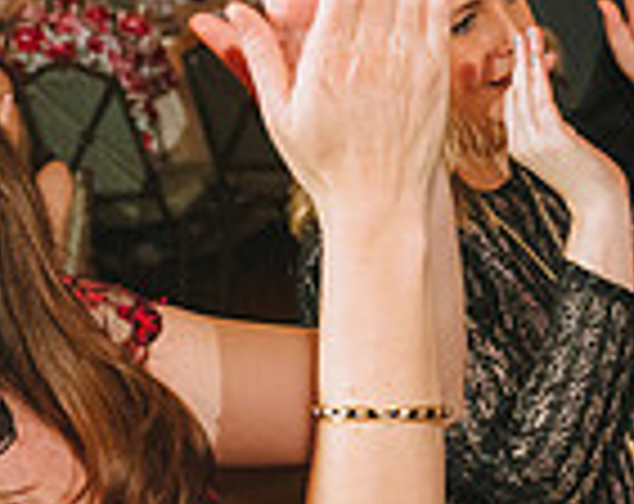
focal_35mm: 93
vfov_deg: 16.4
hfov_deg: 20.6
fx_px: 1740
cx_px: 306
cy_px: 389
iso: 2500
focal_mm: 24
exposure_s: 1/160
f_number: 4
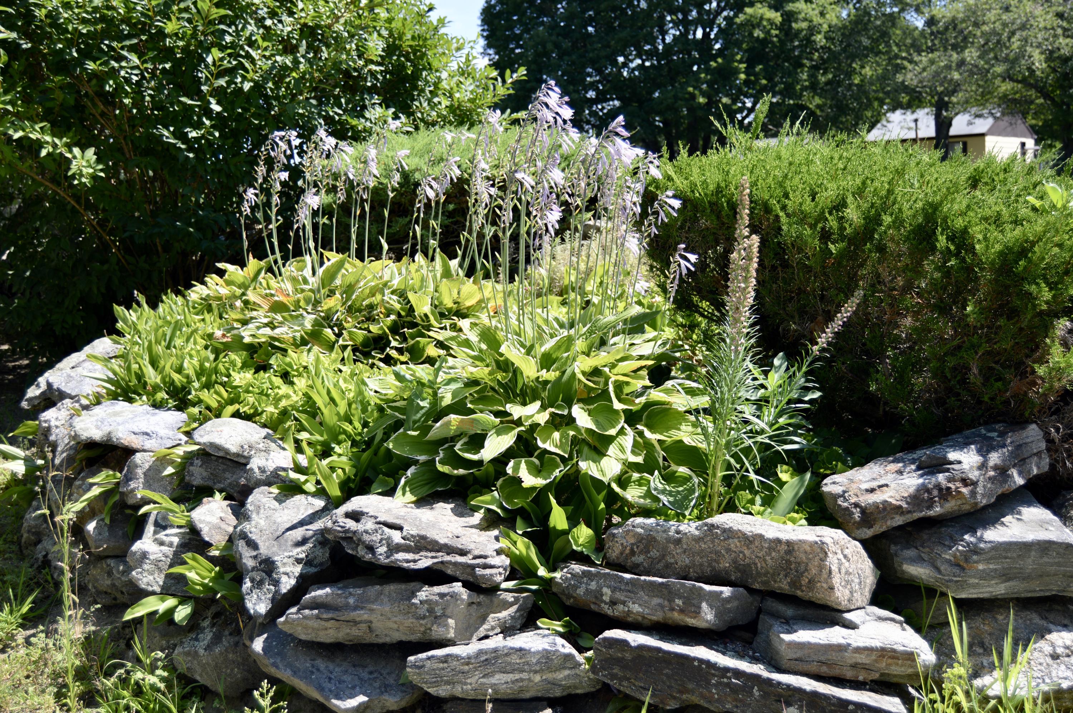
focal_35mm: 39
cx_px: 536
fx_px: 1161
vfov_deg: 34.1
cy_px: 356
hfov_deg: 49.6
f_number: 4
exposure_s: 1/400
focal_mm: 26
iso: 100
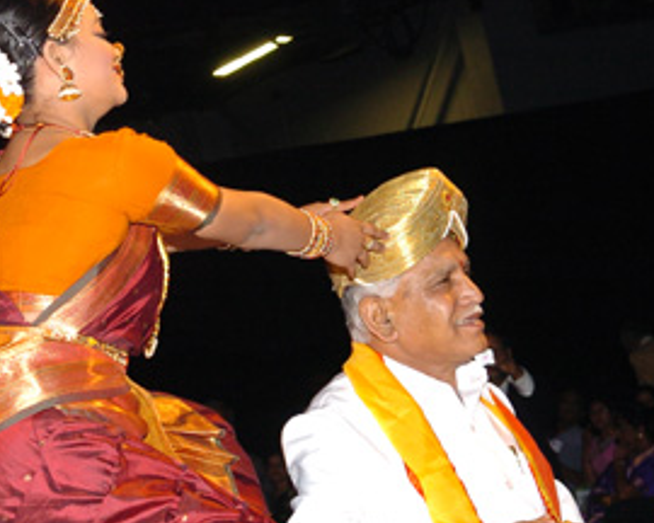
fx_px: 2052
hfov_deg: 18.0
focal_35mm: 106
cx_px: 174
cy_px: 255
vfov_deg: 14.5
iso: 400
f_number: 5
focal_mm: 34
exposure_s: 1/30
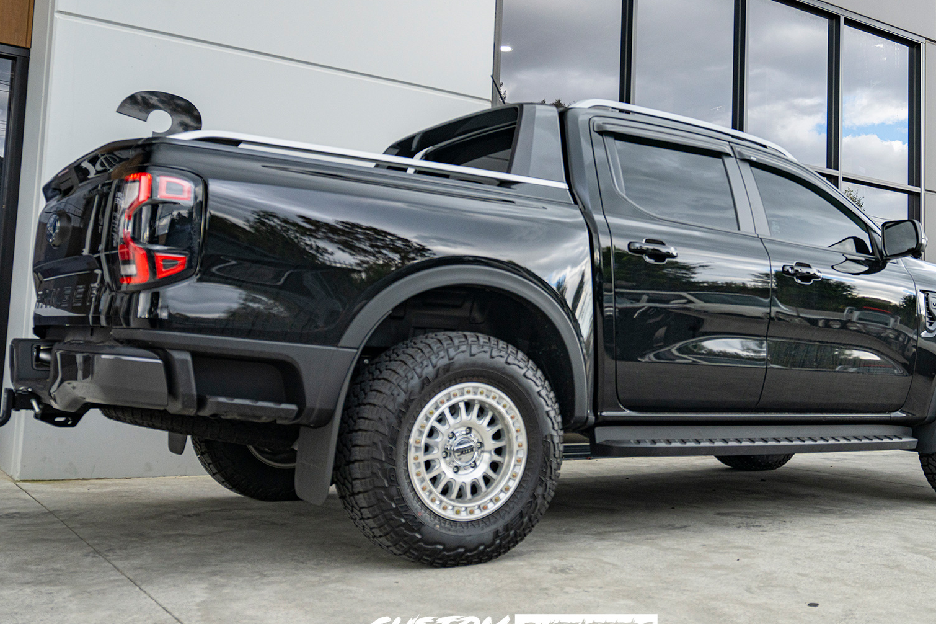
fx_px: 806
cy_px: 294
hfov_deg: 60.2
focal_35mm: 31
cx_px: 510
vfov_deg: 42.3
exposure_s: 1/160
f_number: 4
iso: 400
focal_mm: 26
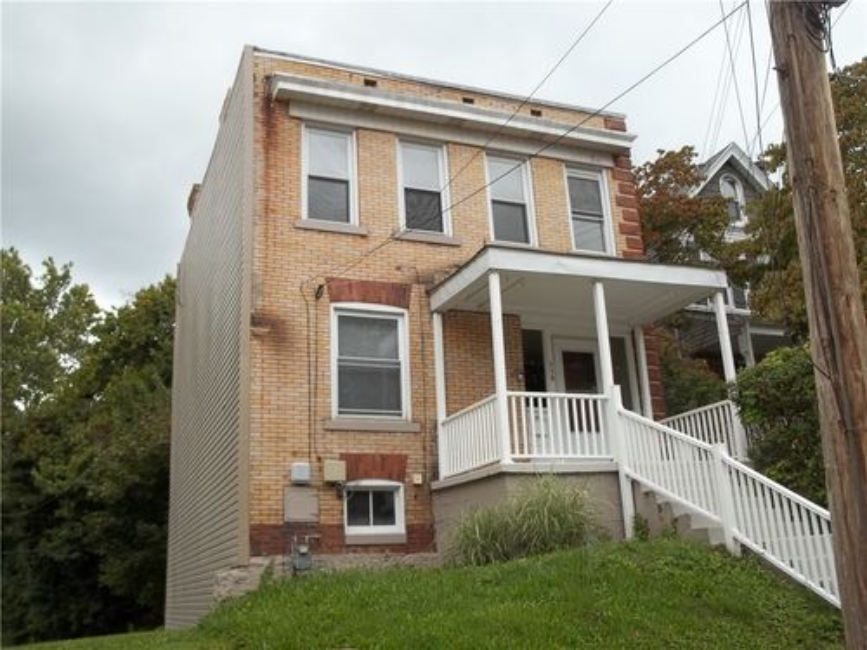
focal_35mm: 33
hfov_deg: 55.4
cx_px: 434
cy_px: 325
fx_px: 827
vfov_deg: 42.9
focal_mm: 5.9
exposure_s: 1/250
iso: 64
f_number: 3.3
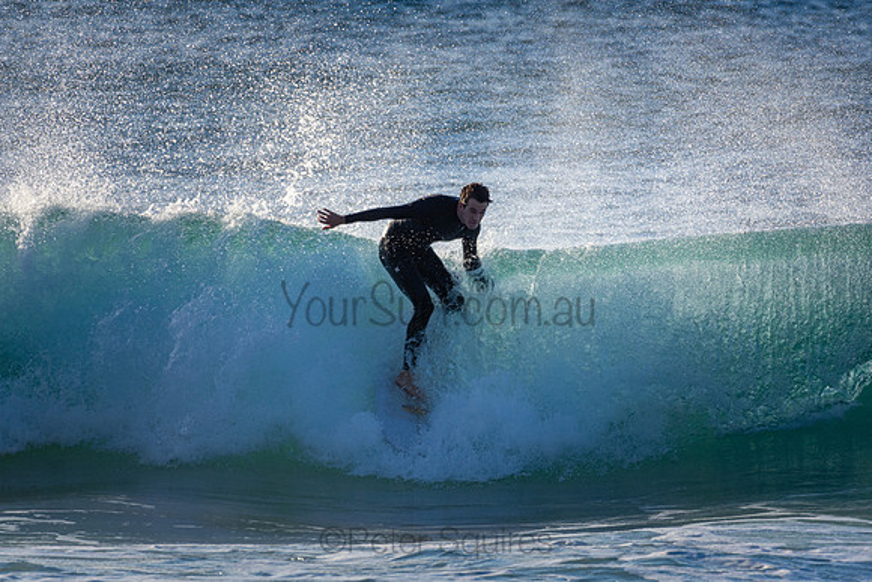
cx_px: 436
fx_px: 18170
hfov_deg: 2.7
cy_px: 291
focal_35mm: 750
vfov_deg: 1.8
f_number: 5.6
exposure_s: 1/1250
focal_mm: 500
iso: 280
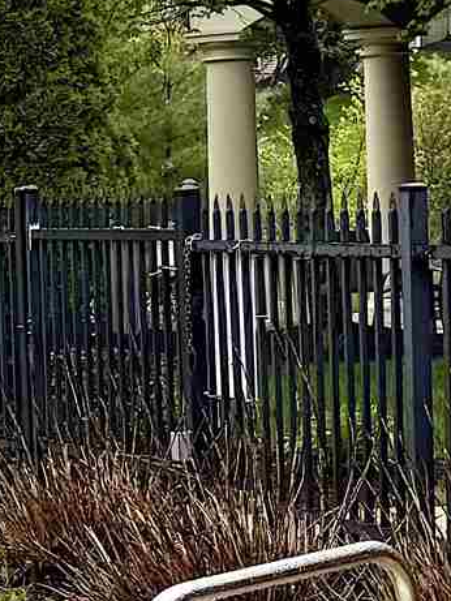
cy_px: 355
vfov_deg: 12.3
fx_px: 2778
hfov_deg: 7.9
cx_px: -954
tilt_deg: -3.0
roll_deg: +2.8
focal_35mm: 160
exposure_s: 1/849
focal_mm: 6.76
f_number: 1.78
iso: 80
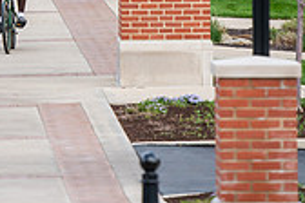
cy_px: -35
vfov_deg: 2.3
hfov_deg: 3.4
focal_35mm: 604
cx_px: 11
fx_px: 5117
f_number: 3.5
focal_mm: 175
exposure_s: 1/640
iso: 200
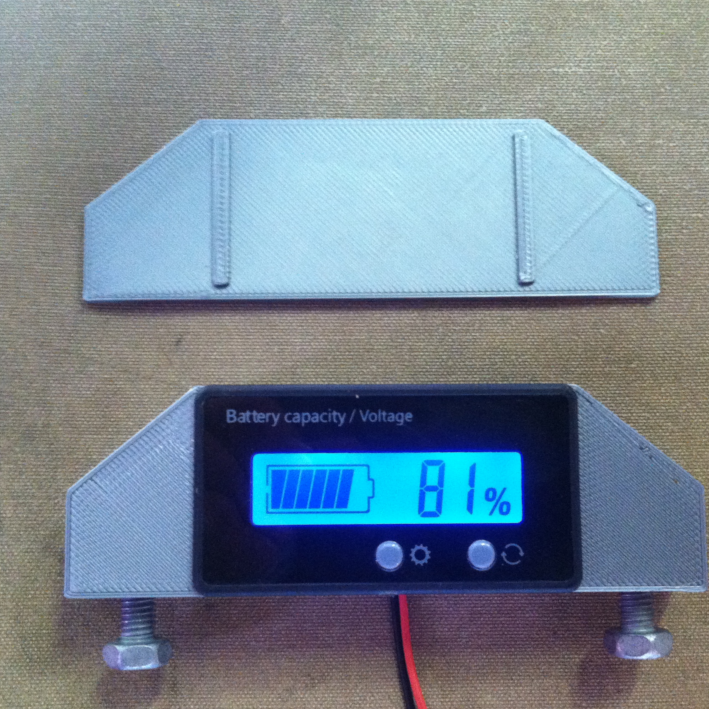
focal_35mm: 47
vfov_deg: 36.0
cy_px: 399
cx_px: 374
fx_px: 1089
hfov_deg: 36.0
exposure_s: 1/15
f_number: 2.8
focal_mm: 3.85
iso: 400
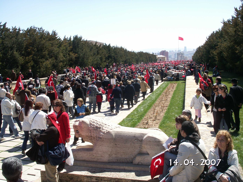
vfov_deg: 38.7
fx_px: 260
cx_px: 122
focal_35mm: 37
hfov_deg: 50.1
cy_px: 91
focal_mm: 7.7
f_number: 7.1
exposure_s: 1/160
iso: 50
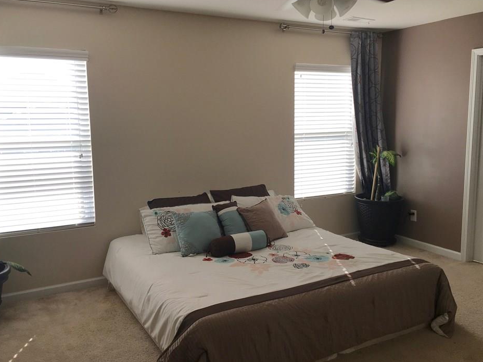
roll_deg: +1.5
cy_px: 176
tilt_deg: -7.2
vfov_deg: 44.2
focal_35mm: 32
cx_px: 245
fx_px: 446
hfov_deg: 56.8
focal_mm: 4.15
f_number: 2.2
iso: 25
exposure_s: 1/120
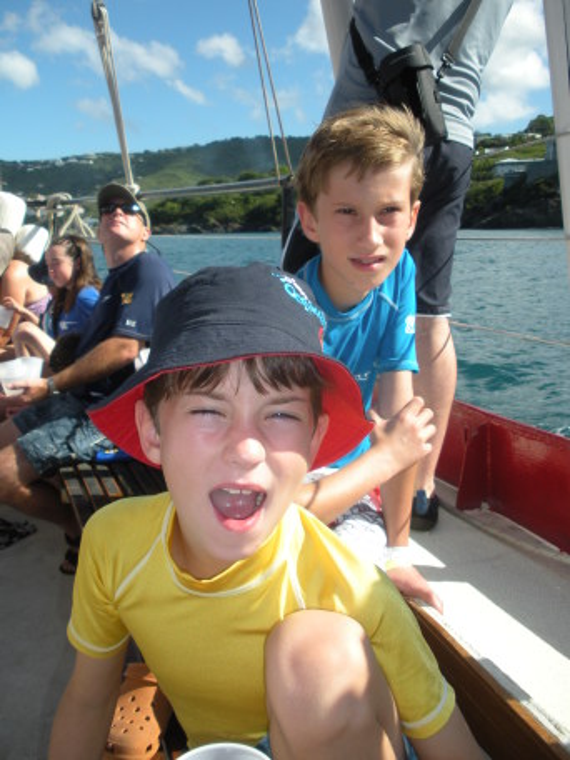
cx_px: 285
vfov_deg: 51.4
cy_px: 380
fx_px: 790
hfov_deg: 39.7
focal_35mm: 36
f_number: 3.5
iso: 64
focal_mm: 6.3
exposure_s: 1/541
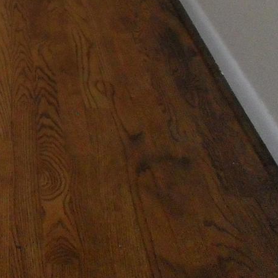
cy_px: -150
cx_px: -296
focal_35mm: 96
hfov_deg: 14.6
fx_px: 872
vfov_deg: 16.4
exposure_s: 1/45
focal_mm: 4.3
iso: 240
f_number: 3.6
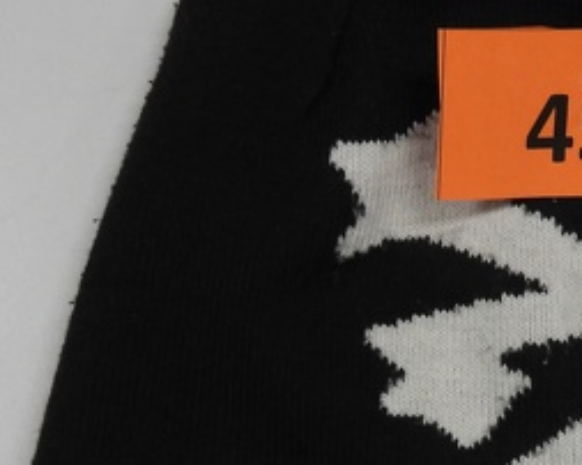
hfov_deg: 18.6
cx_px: 543
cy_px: 345
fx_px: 1738
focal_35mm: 101
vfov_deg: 15.2
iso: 160
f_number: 3.6
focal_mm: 5.9
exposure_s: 1/30
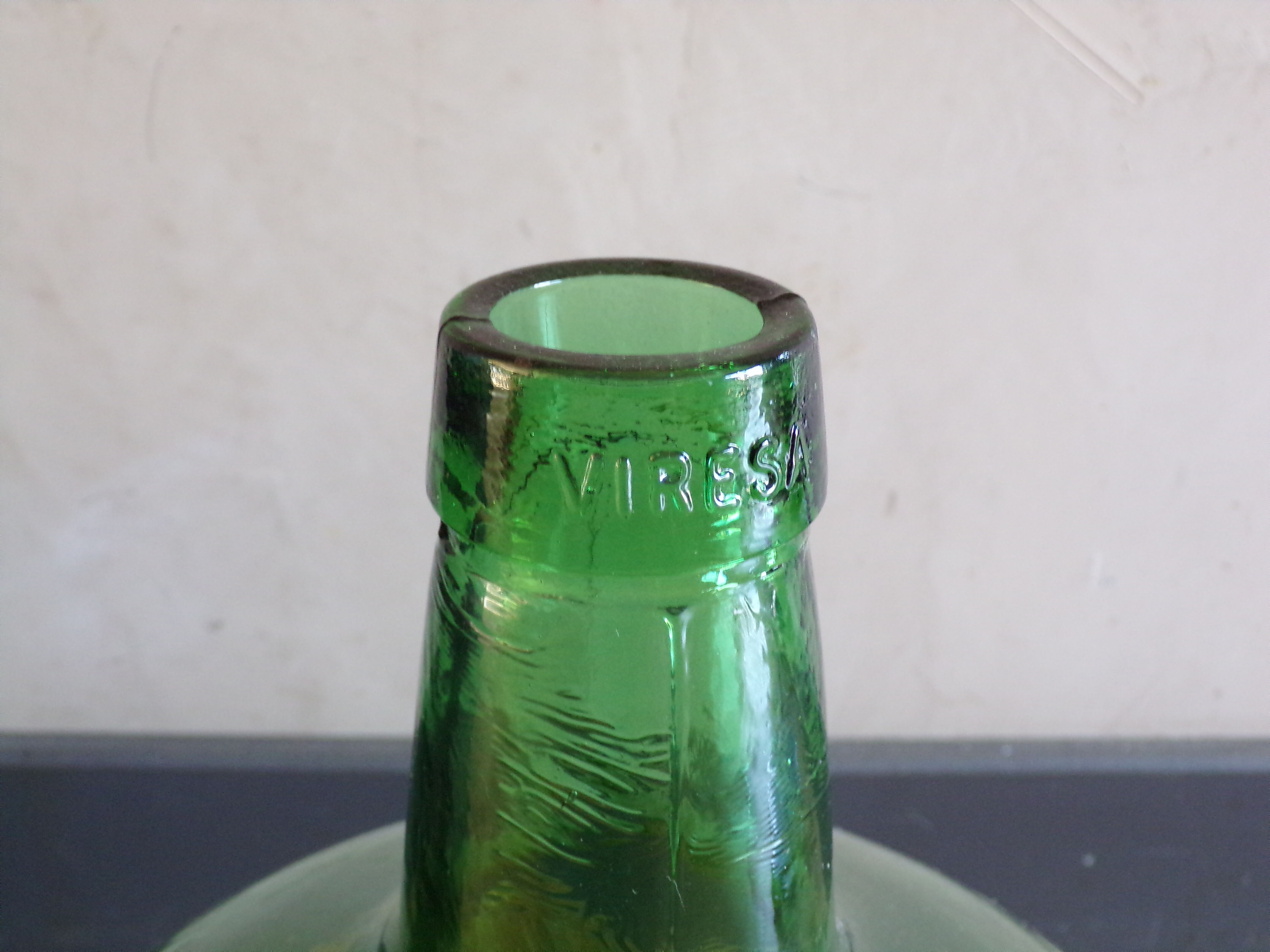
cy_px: 476
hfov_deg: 50.1
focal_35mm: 37
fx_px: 1357
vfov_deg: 38.7
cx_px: 635
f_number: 3.3
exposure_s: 1/17
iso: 333
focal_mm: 6.6
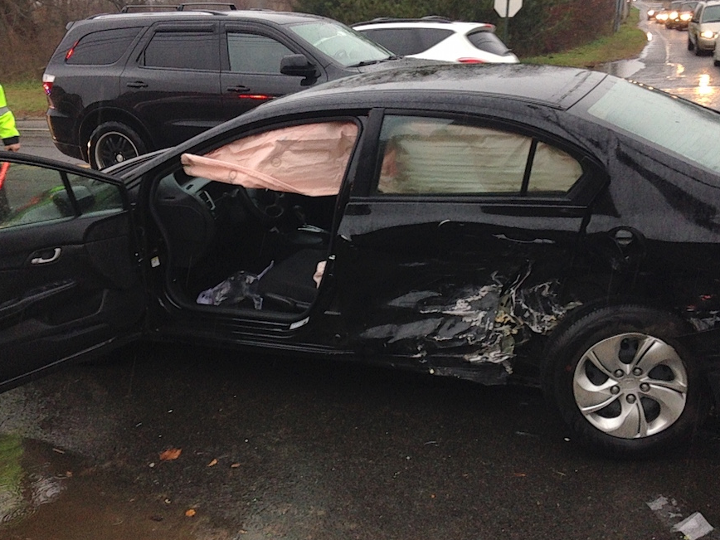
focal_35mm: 38
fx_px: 790
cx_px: 366
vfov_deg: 37.7
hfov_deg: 49.0
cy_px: 236
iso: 200
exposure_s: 1/193
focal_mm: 4.12
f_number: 2.4
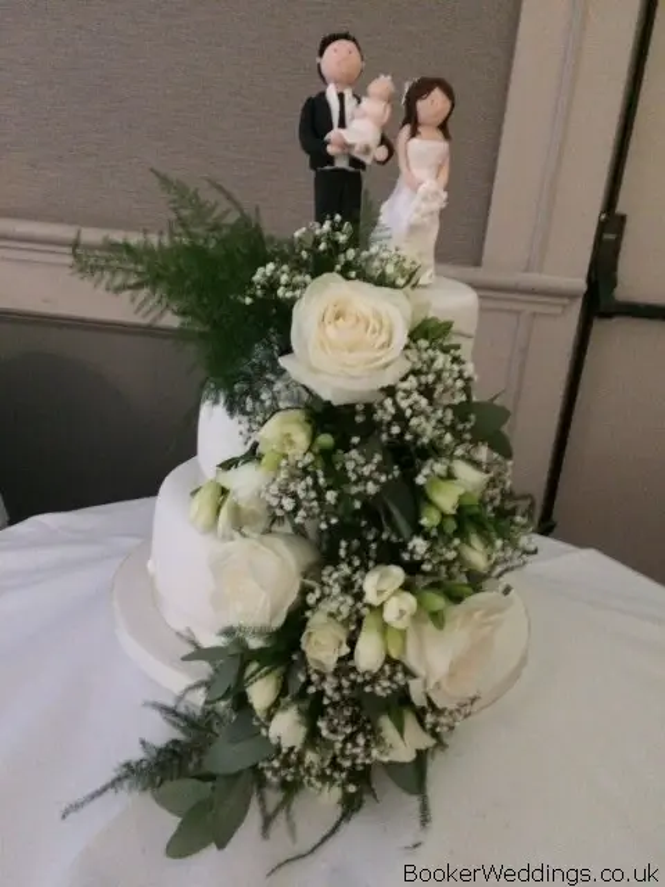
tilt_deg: -18.3
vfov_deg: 61.7
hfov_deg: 48.2
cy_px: 444
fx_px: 743
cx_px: 332
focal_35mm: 29
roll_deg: -4.8
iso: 640
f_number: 2.2
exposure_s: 1/17
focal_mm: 4.15
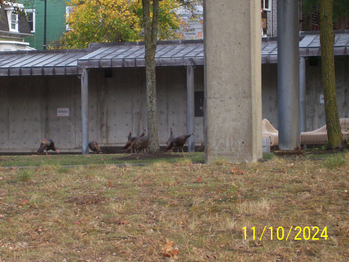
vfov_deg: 11.9
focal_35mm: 125
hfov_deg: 15.8
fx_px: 1260
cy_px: 115
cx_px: 136
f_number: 4.6
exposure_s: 1/157
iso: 140
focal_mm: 16.8
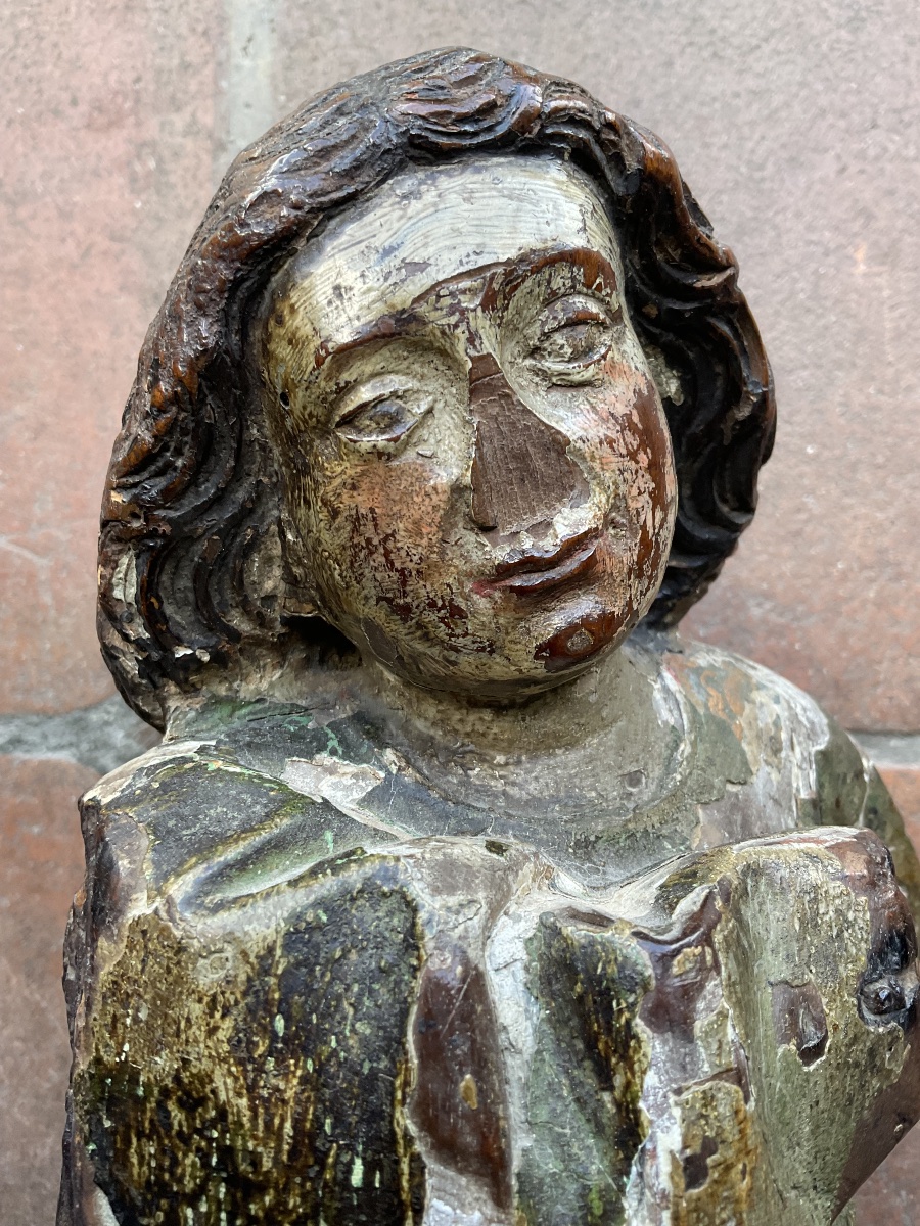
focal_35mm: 29
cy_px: 613
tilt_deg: -86.1
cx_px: 460
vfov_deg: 61.7
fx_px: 1028
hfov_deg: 48.2
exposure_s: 1/120
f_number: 1.8
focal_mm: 3
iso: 64
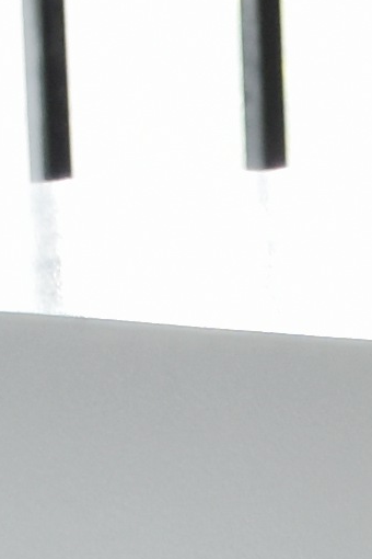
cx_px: 1019
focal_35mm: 459
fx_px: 7114
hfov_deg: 3.0
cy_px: 1704
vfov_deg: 4.3
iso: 400
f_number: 5
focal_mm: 26
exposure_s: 1/100
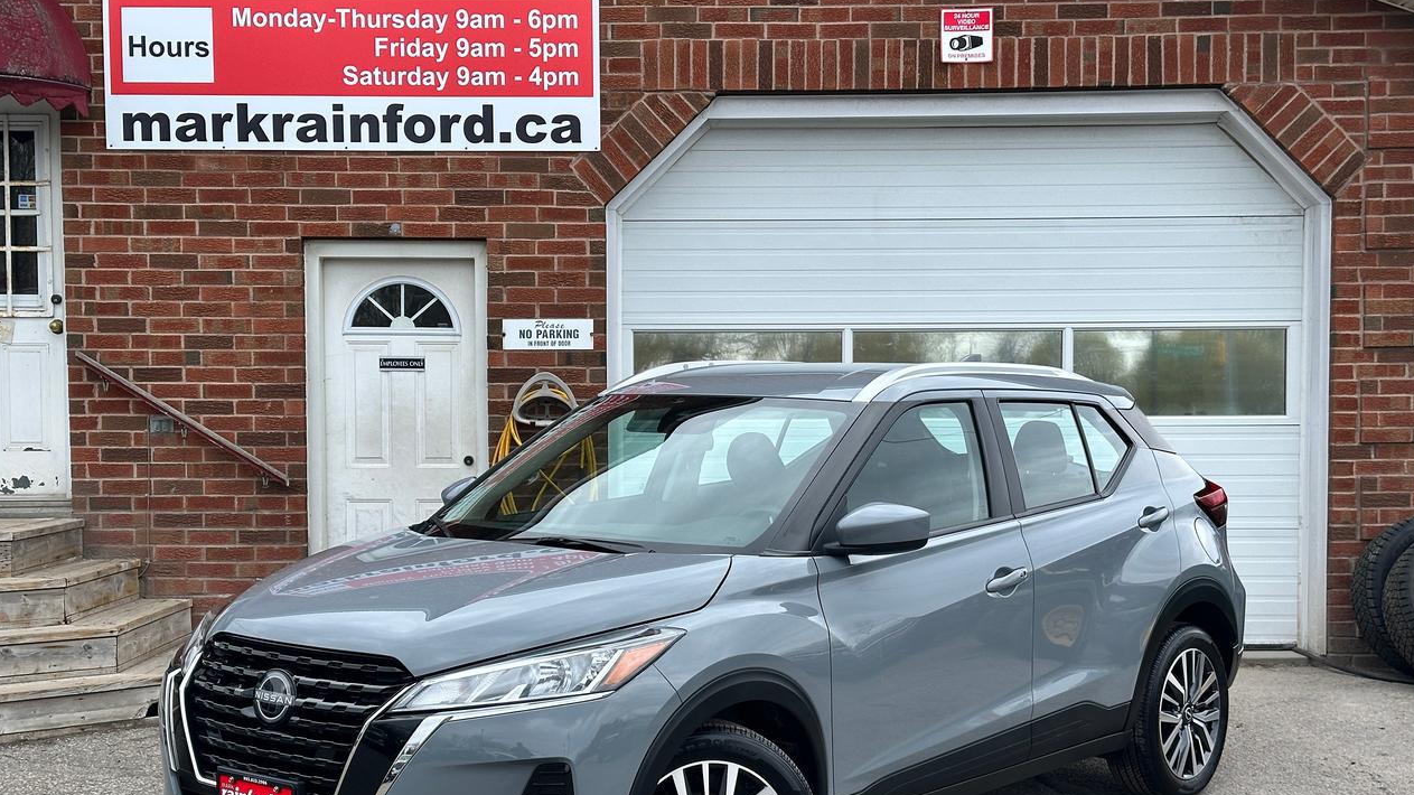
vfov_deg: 22.6
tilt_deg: -2.5
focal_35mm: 53
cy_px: 487
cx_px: 710
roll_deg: +0.7
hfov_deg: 39.2
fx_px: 1987
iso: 64
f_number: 1.78
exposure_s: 1/1199
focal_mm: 6.86
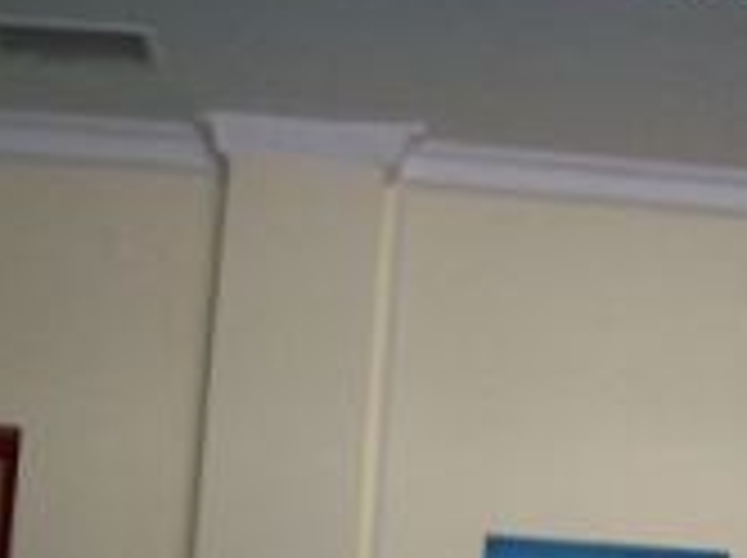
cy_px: 612
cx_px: 590
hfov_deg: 22.3
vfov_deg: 16.4
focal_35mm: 87
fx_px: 1875
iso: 200
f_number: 2.7
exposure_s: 1/64
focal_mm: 6
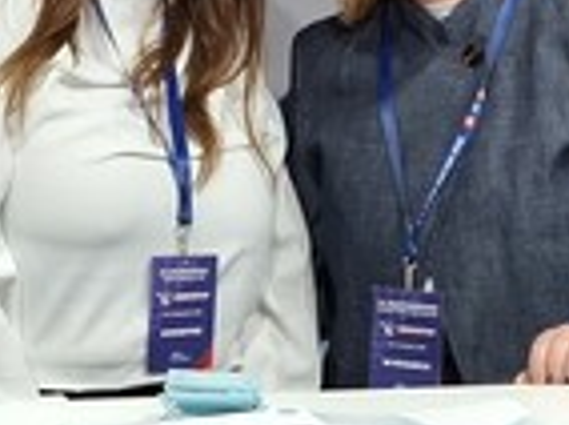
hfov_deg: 15.2
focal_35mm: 130
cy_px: 325
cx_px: 377
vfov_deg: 11.3
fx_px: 2133
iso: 50
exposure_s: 1/103
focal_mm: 5.54
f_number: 1.8
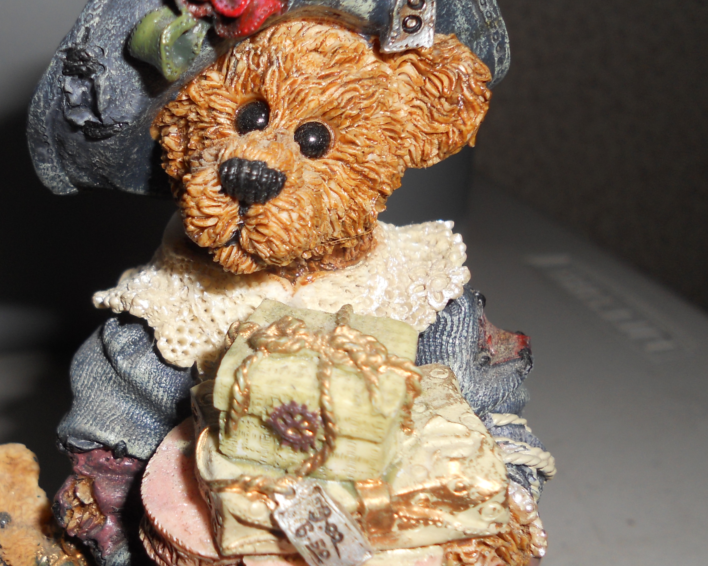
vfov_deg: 29.7
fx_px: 1069
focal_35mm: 51
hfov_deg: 36.0
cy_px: 283
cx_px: 194
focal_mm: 5.8
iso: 80
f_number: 8.8
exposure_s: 1/25
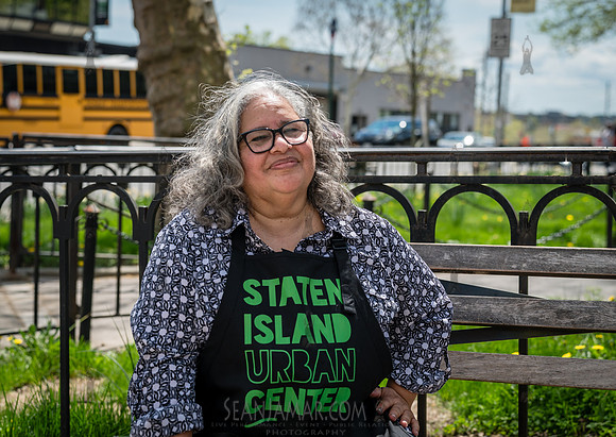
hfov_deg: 28.5
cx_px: 288
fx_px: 1213
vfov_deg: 20.4
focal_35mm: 70
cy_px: 187
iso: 100
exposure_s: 1/640
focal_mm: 57
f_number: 4
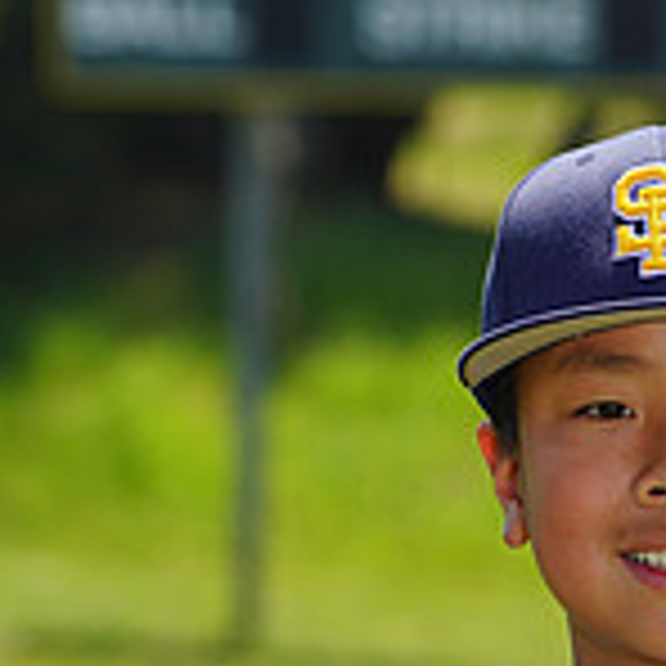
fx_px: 13517
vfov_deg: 2.8
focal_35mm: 621
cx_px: 646
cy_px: 918
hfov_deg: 2.8
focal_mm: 187
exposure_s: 1/250
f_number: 8
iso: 100
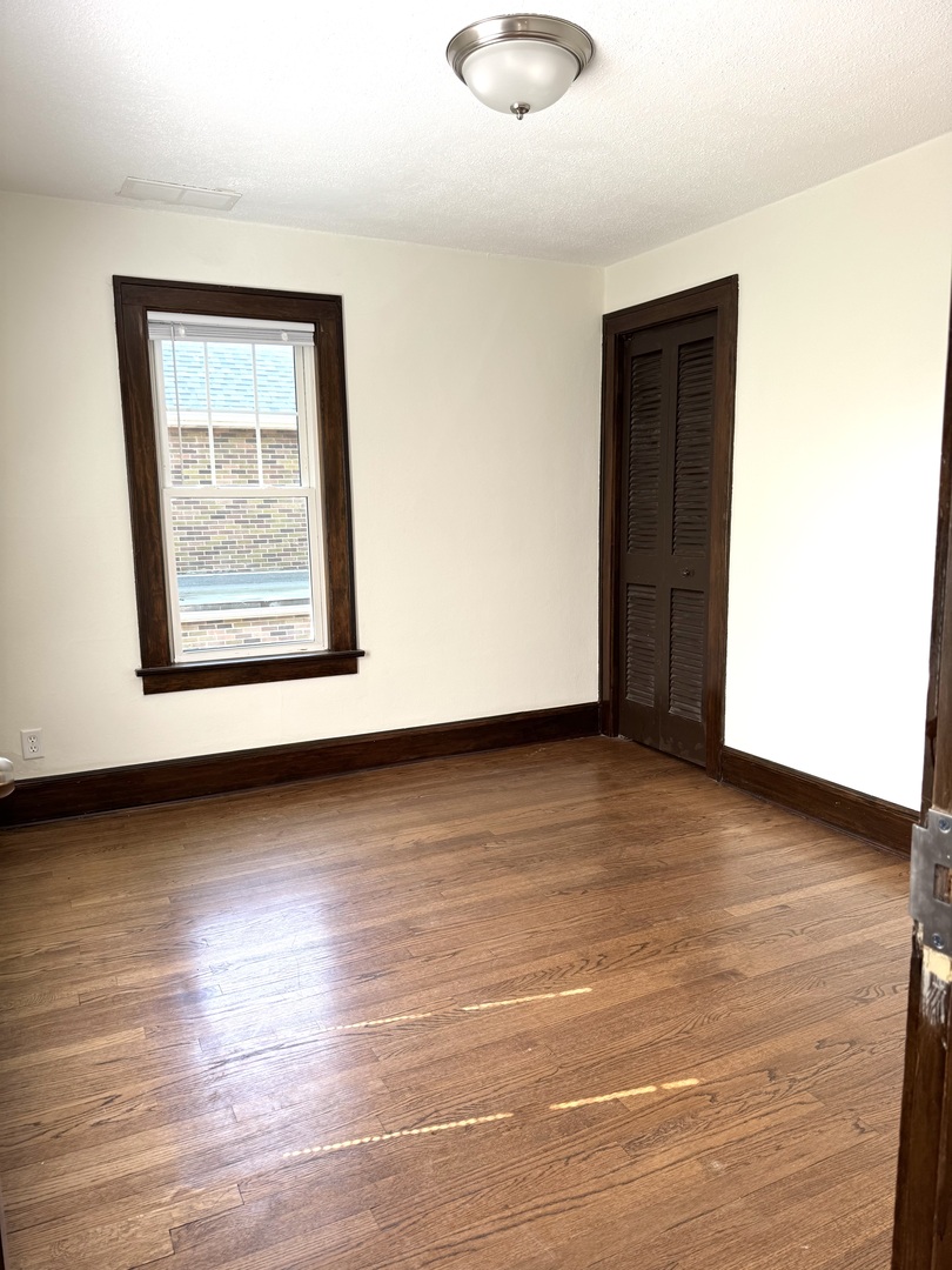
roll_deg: +1.2
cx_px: 476
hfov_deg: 56.8
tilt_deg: -9.2
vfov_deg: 71.6
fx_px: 880
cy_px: 635
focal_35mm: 24
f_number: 1.78
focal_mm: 6.76
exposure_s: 1/121
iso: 80
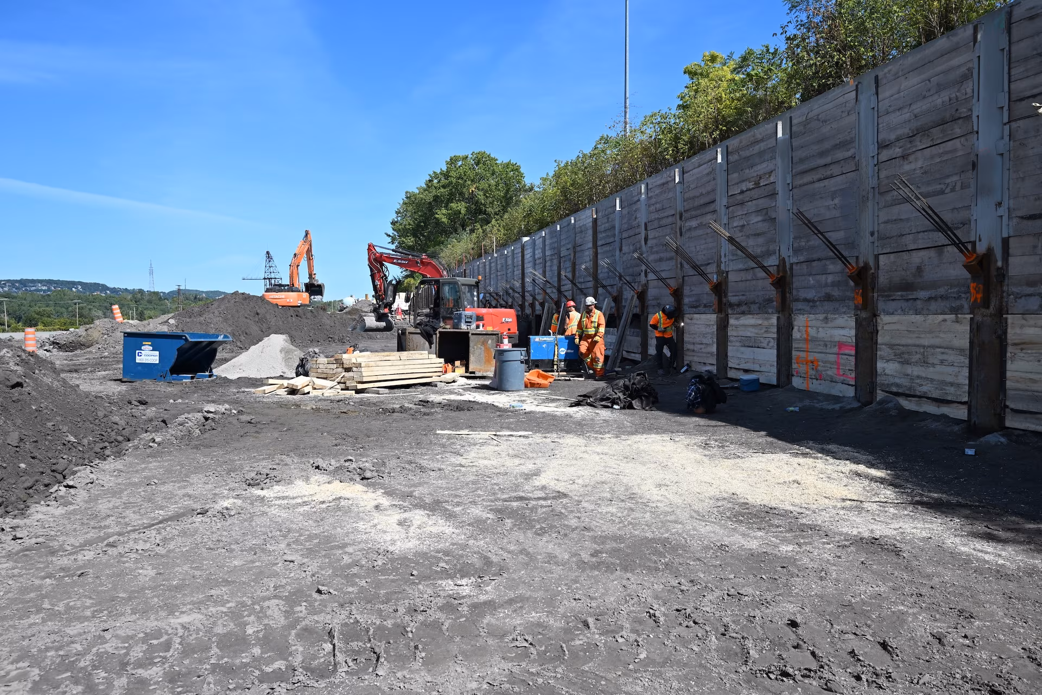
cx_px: 521
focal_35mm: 27
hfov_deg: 67.4
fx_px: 781
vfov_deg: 47.9
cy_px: 348
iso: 100
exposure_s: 1/400
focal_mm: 27
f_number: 7.1
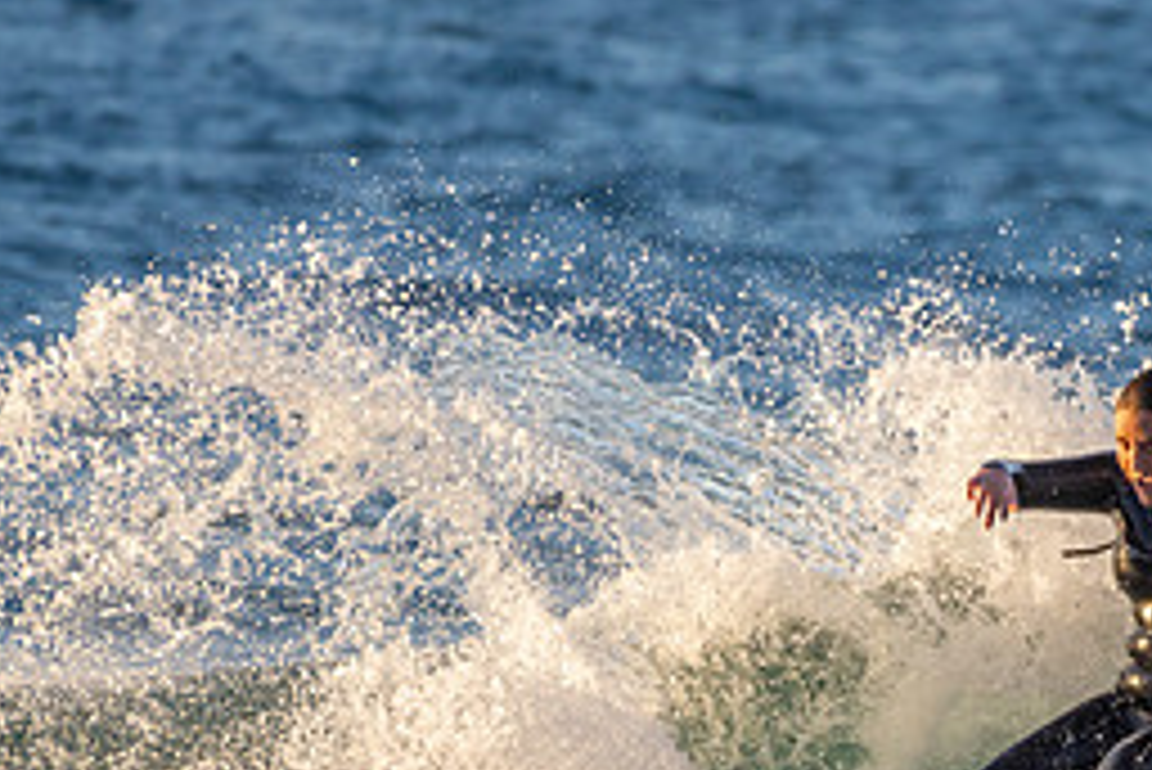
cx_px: 1197
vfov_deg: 0.8
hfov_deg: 1.2
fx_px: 54460
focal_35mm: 1701
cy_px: 795
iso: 720
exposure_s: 1/1250
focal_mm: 500
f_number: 5.6
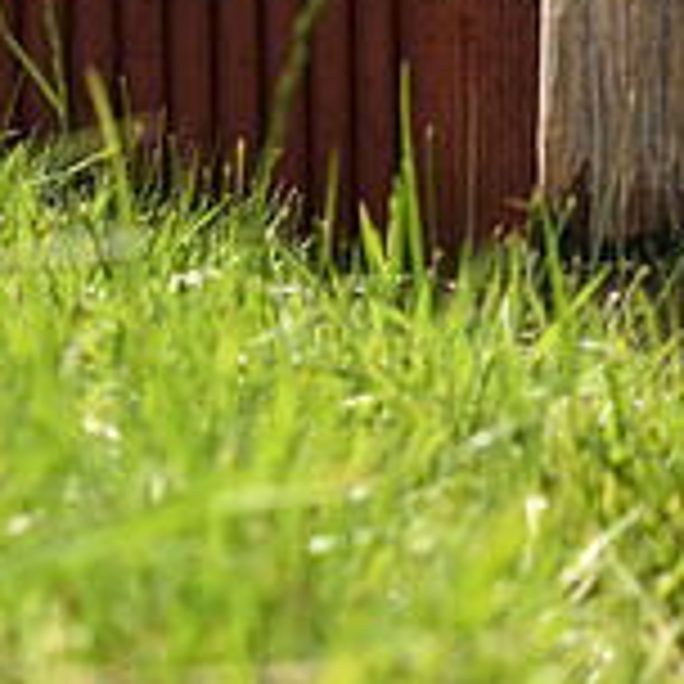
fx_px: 3367
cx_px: 1184
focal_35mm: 151
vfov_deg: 11.3
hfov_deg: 10.9
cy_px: -169
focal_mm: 31
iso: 1800
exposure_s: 1/4000
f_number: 8
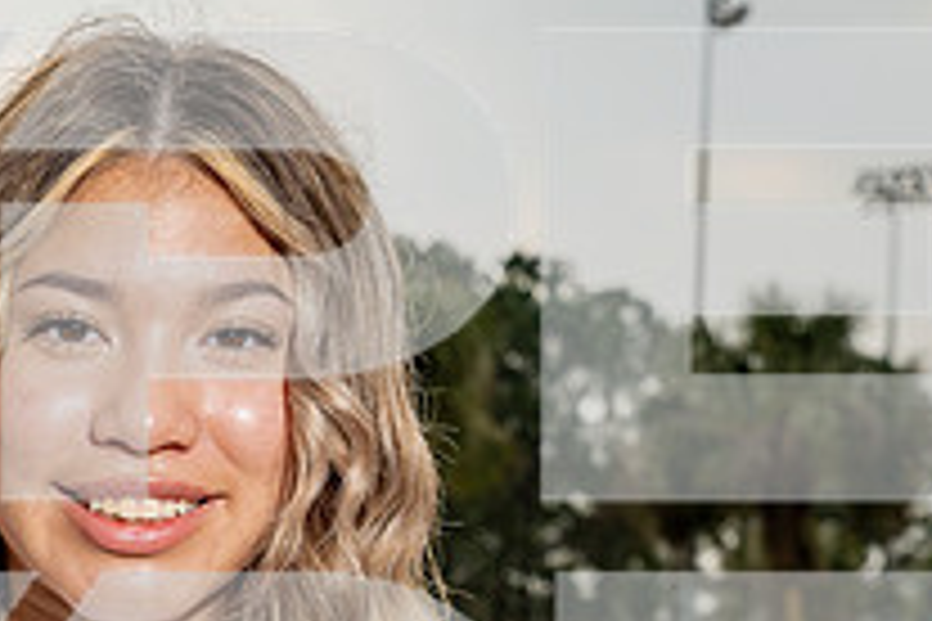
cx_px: -72
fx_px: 4271
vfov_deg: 8.2
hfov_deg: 12.3
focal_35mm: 165
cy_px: 812
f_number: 8
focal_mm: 59
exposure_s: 1/250
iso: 100
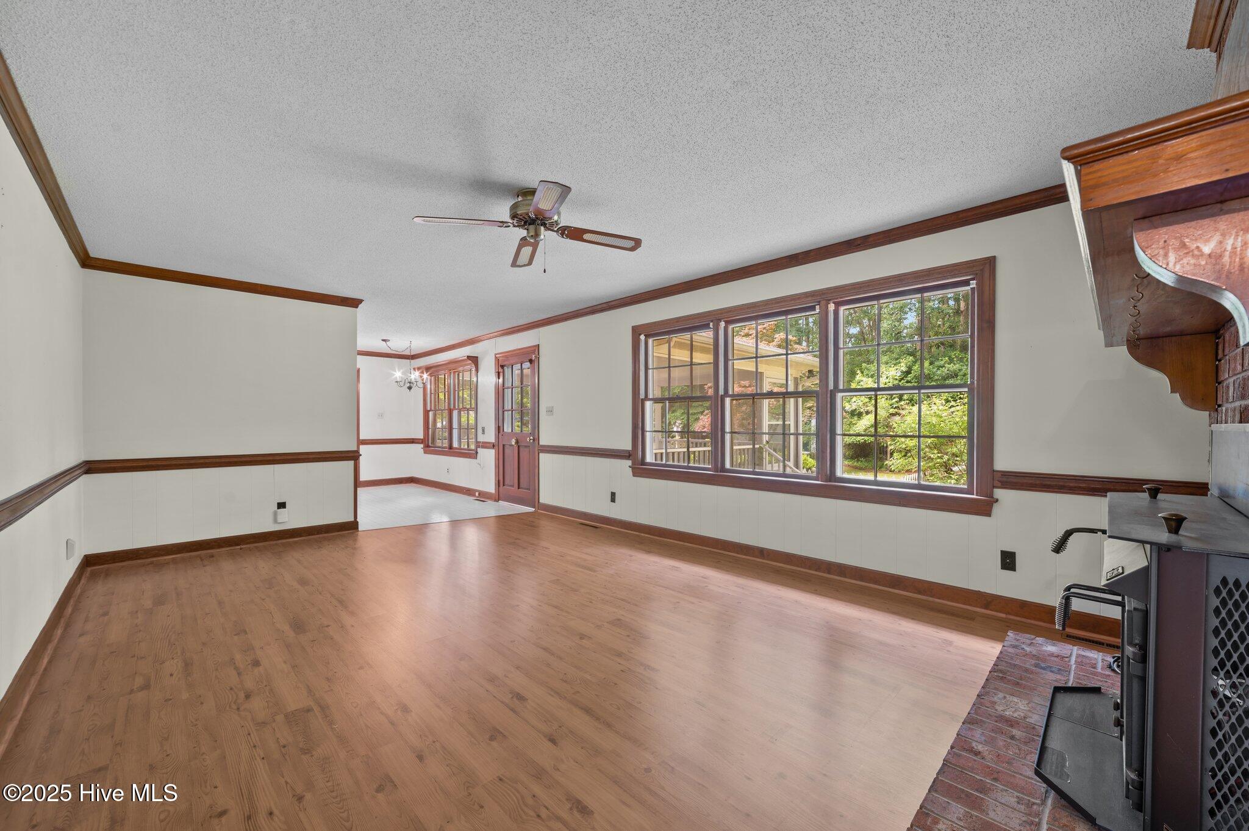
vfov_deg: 81.1
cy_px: 416
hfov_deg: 104.3
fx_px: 485
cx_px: 624
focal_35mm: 14
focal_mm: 14
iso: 250
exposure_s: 1/1.25
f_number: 8
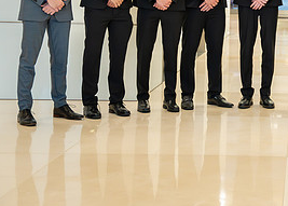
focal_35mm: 99
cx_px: 313
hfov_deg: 19.4
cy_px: 10
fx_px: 810
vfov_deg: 14.3
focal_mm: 42.4
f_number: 2.8
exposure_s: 1/250
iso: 1600
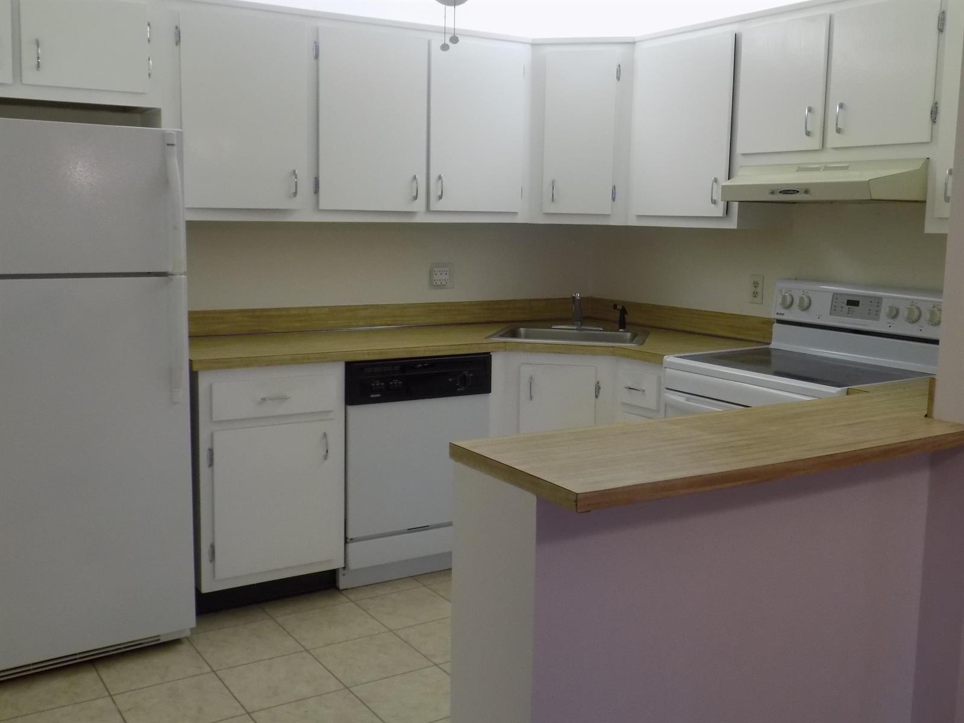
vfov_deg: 41.8
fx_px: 947
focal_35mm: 34
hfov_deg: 54.0
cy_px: 362
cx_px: 482
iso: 200
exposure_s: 1/30
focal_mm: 6.1
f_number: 3.4
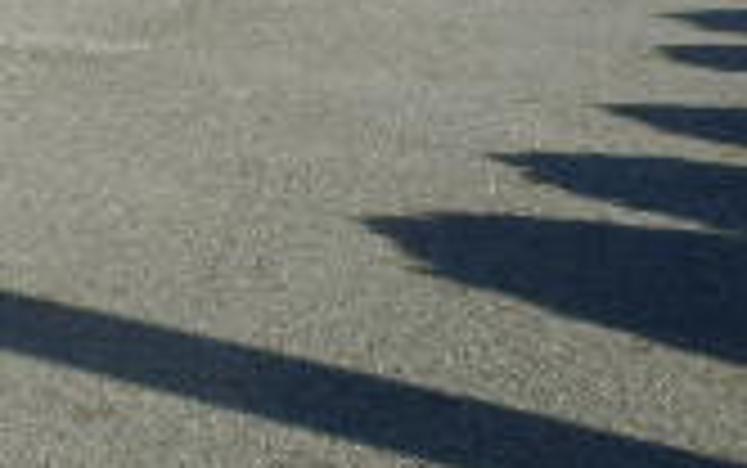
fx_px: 1996
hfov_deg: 21.1
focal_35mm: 98
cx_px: 216
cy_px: -22
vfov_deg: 13.2
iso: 80
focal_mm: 4.2
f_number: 3
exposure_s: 1/640
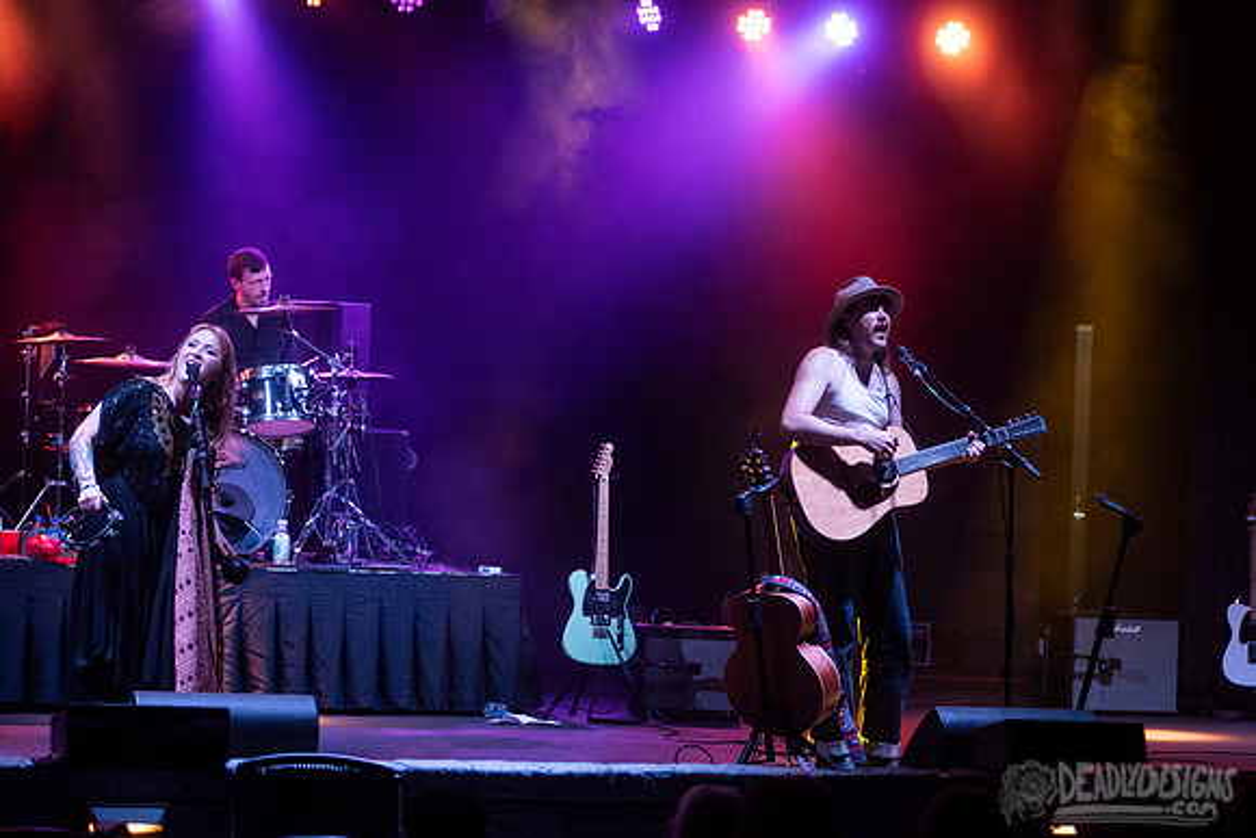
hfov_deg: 18.5
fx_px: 3847
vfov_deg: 12.4
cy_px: 407
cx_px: 661
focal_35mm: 110
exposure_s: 1/400
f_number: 3.2
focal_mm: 100
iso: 2500
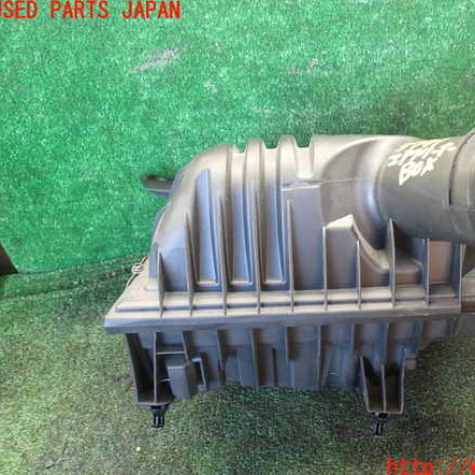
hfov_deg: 45.5
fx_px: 559
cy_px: 240
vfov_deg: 46.0
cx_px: 307
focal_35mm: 36
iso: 200
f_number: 2.3
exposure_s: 1/40
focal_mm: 5.4
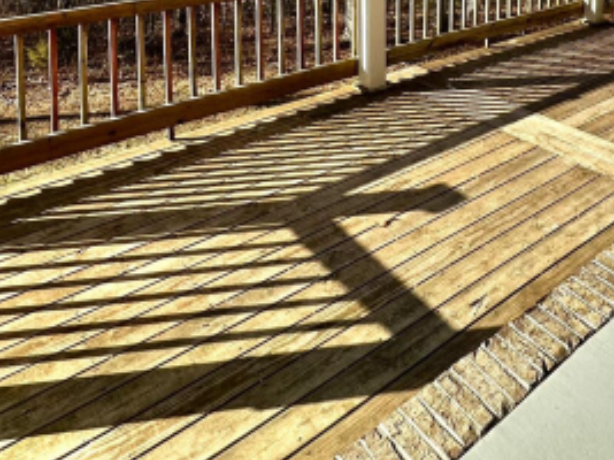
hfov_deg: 51.8
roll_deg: +0.2
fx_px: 621
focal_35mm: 35
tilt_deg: -4.0
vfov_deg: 32.8
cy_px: -104
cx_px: 404
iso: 40
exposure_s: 1/947
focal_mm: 2.22
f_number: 2.2
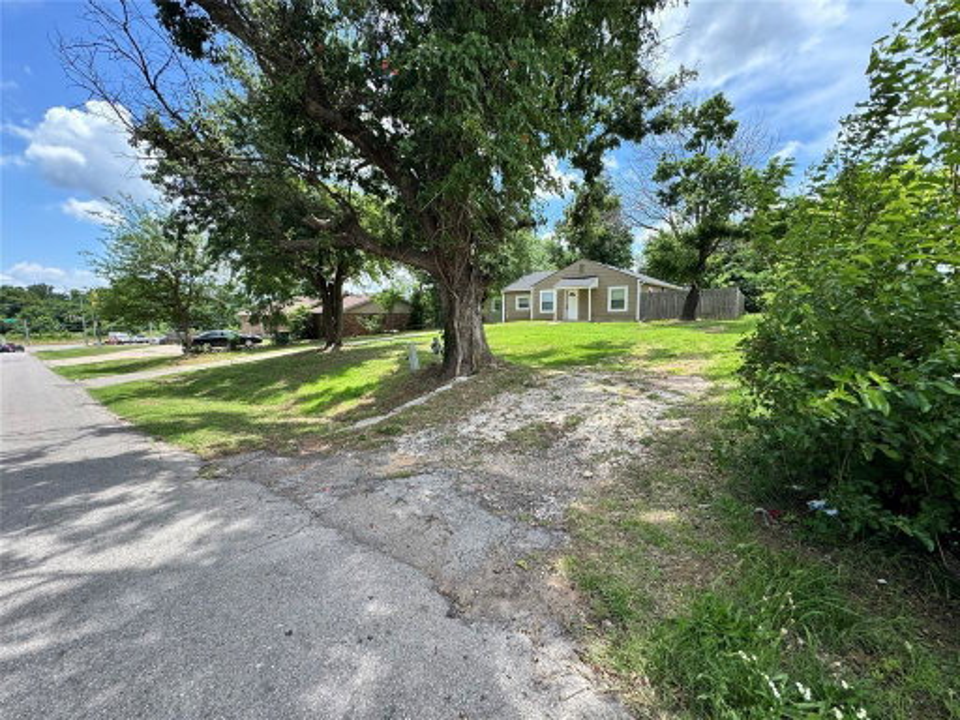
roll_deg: -0.1
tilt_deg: -7.7
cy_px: 360
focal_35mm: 14
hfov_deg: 102.1
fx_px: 388
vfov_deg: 85.7
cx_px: 480
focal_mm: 2.22
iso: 50
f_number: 2.2
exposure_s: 1/713
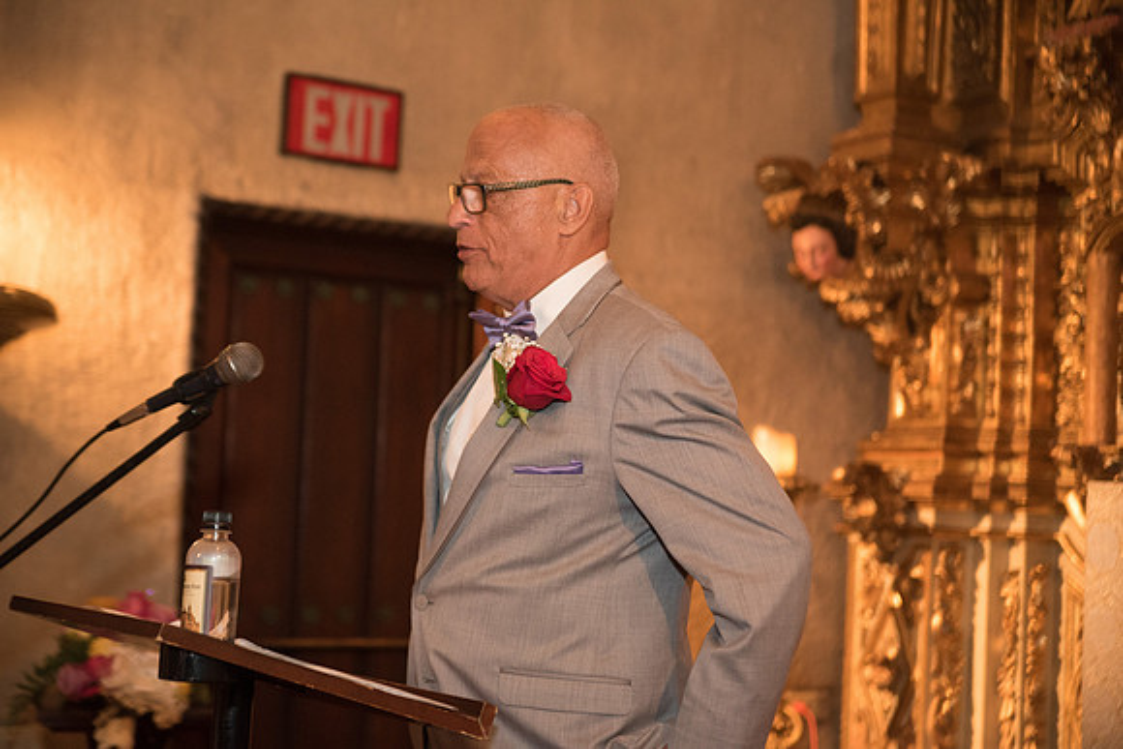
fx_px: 2028
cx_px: 562
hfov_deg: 31.0
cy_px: 374
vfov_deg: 20.9
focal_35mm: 65
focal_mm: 65
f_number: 2.8
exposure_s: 1/80
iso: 4000
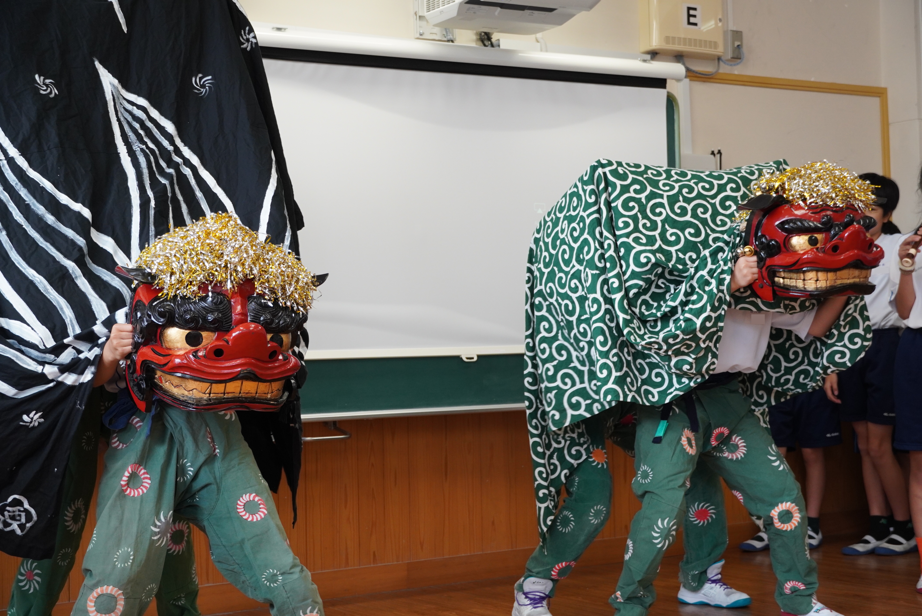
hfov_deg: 33.4
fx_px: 1537
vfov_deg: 22.7
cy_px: 308
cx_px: 461
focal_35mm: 60
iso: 800
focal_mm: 40
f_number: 5
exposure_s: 1/160
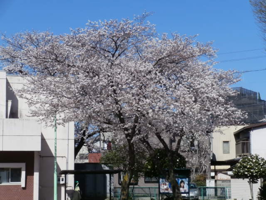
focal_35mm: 86
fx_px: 661
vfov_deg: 17.2
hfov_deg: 22.8
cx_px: 133
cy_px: 100
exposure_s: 1/125
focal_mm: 15.16
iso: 100
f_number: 13
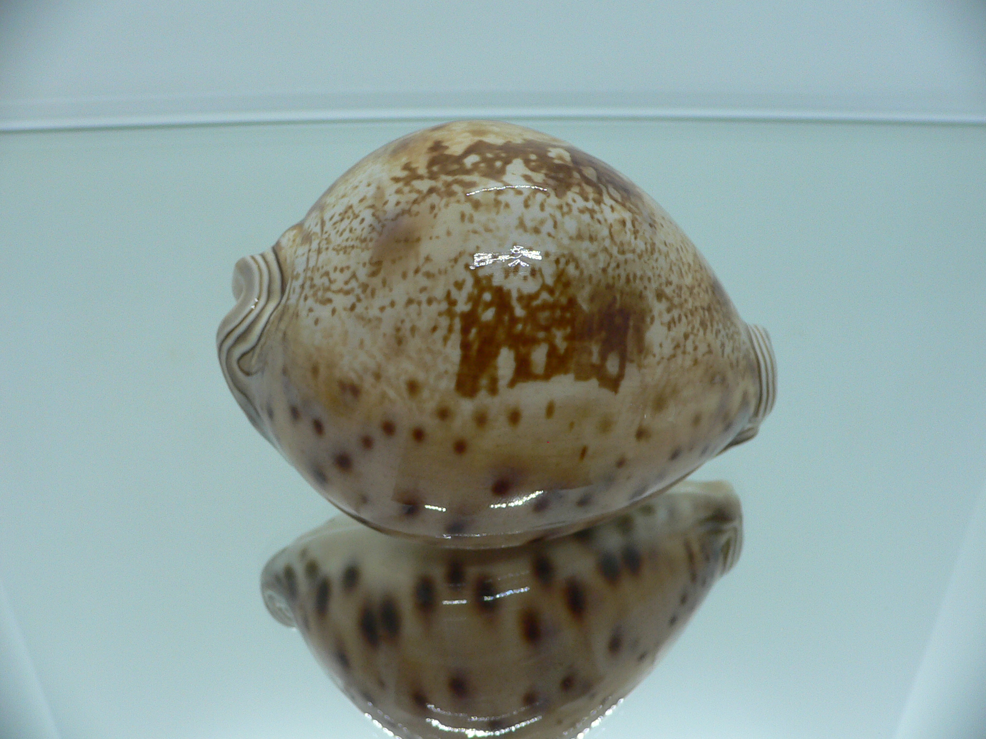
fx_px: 997
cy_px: 370
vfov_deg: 40.7
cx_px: 493
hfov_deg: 52.6
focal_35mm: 35
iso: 100
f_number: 2.8
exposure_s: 1/60
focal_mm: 4.6
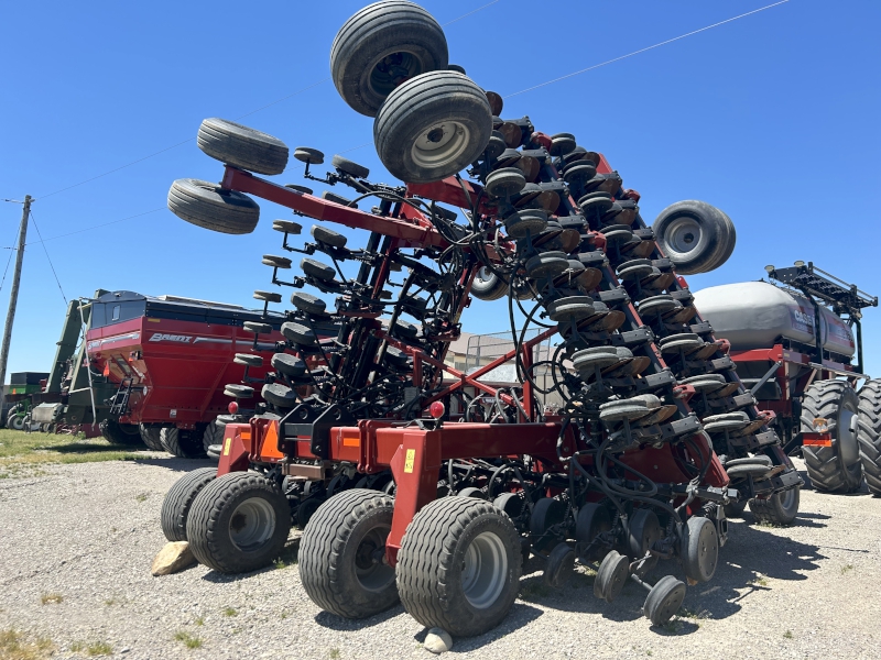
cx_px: 440
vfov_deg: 53.1
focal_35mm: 26
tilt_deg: +7.0
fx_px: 662
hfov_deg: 67.3
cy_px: 330
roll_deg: -1.4
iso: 50
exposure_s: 1/2513
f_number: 1.5
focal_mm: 5.7
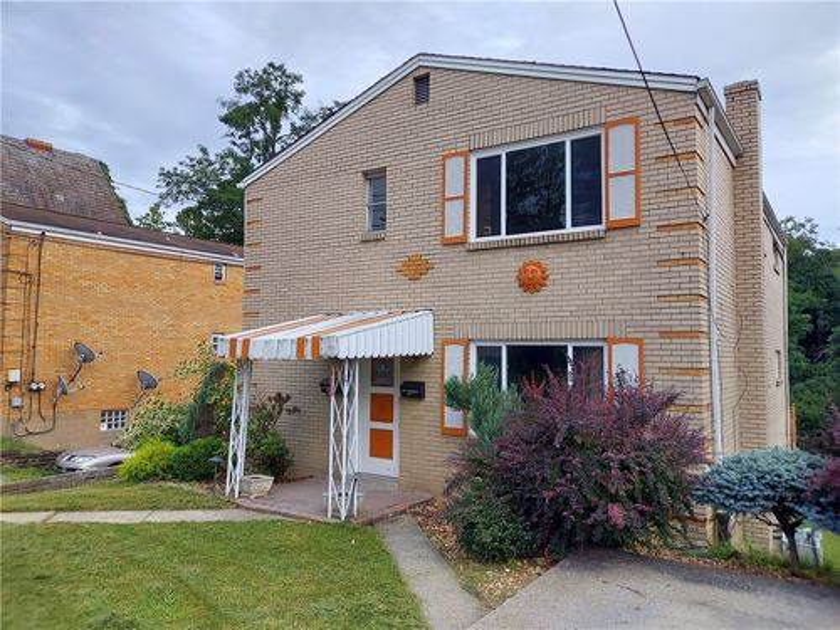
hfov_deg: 69.4
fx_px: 607
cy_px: 315
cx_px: 420
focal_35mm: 25
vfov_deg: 54.9
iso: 50
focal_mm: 4.6
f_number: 2
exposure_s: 1/120
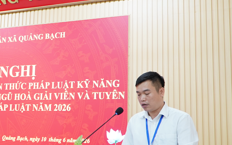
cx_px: 50
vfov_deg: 24.4
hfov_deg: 37.0
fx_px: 335
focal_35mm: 53
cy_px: 81
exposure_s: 1/30
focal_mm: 18
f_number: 4
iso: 500
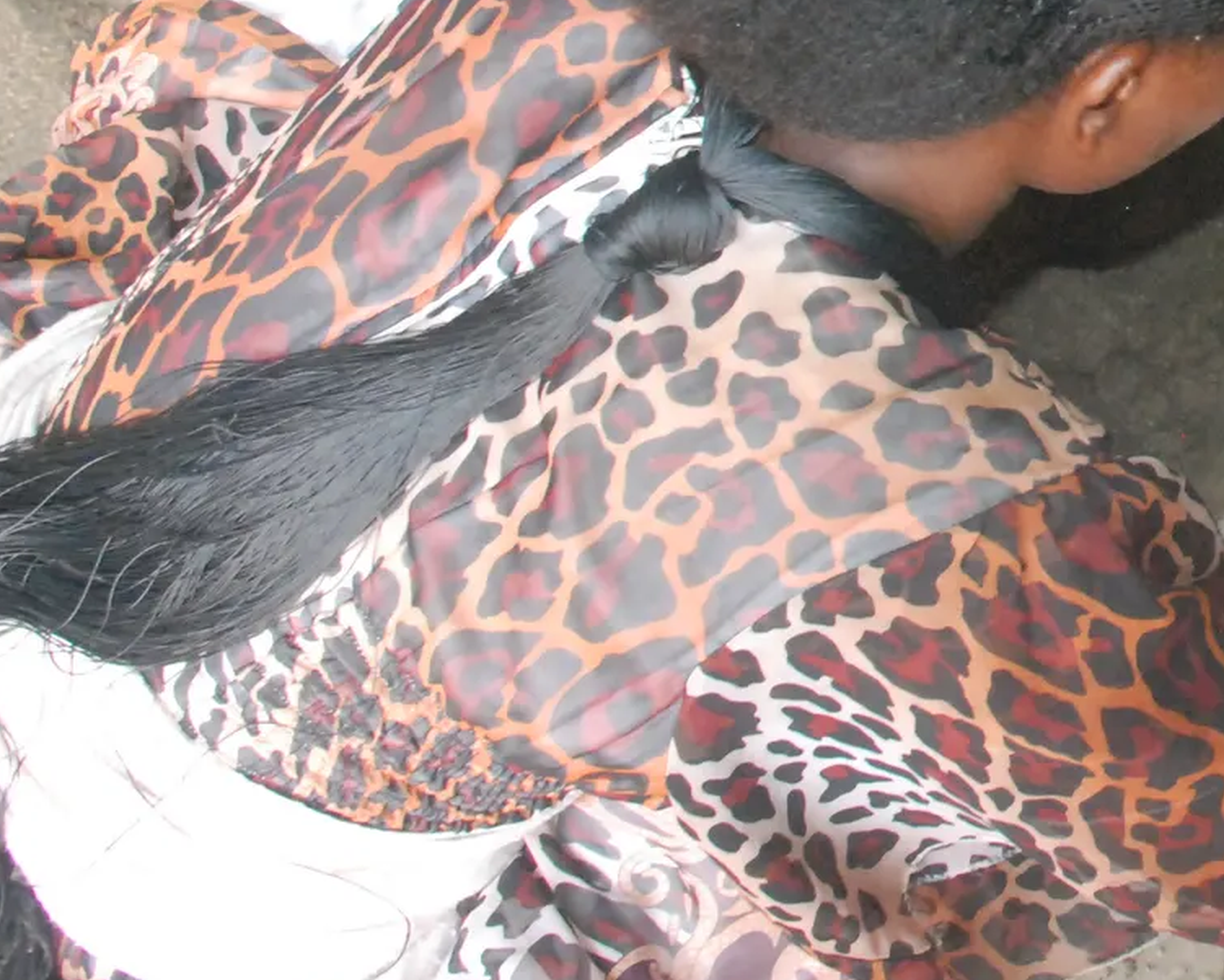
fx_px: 2790
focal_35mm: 77
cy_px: -126
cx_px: 1706
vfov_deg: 19.0
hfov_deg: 21.6
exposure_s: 1/60
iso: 1600
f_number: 5.6
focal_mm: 18
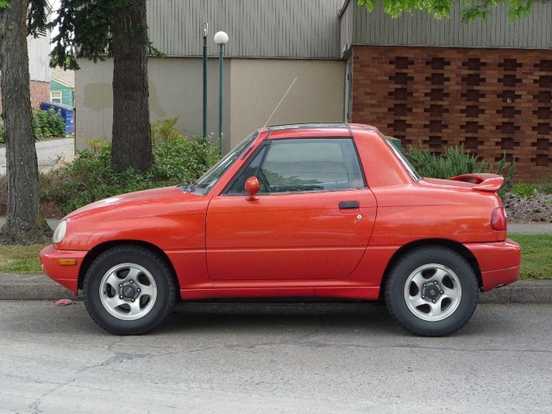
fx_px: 973
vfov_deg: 24.0
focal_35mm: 61
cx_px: 276
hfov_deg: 31.7
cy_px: 207
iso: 100
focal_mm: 7.5
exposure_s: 1/80
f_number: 4.5
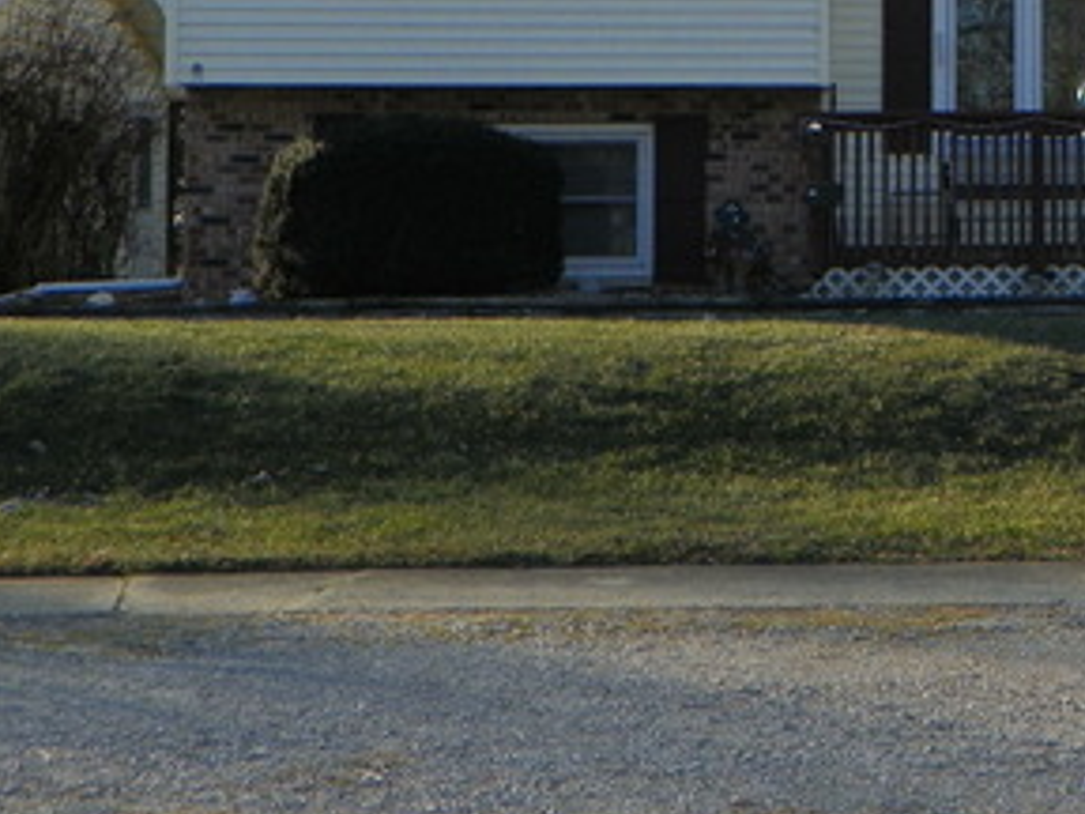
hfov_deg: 20.6
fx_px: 2852
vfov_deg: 16.0
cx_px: 1168
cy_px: 53
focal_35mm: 91
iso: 64
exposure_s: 1/400
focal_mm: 7.3
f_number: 4
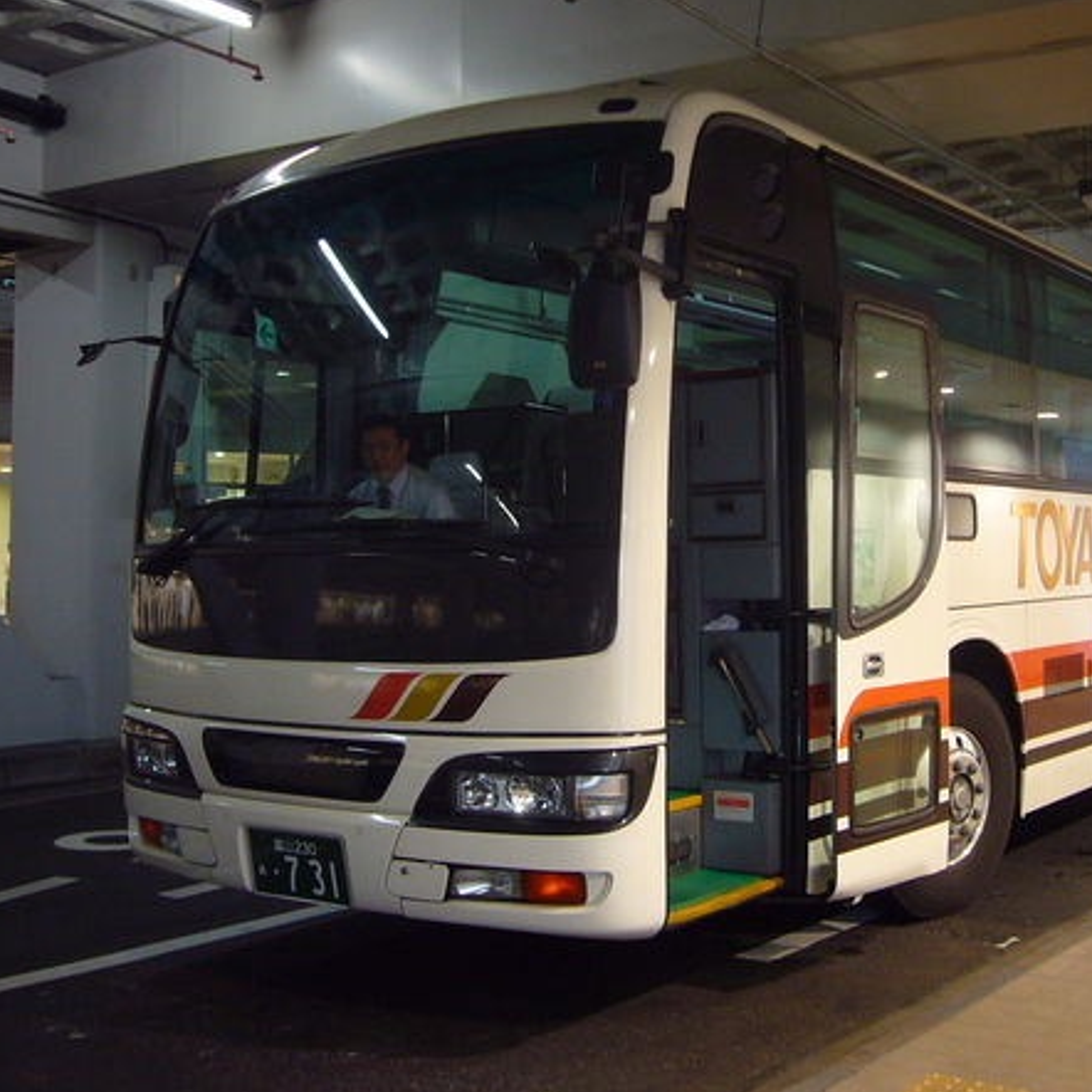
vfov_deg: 40.0
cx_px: 716
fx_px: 1499
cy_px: 541
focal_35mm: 42
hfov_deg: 39.6
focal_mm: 5.7
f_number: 3
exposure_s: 1/15
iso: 160
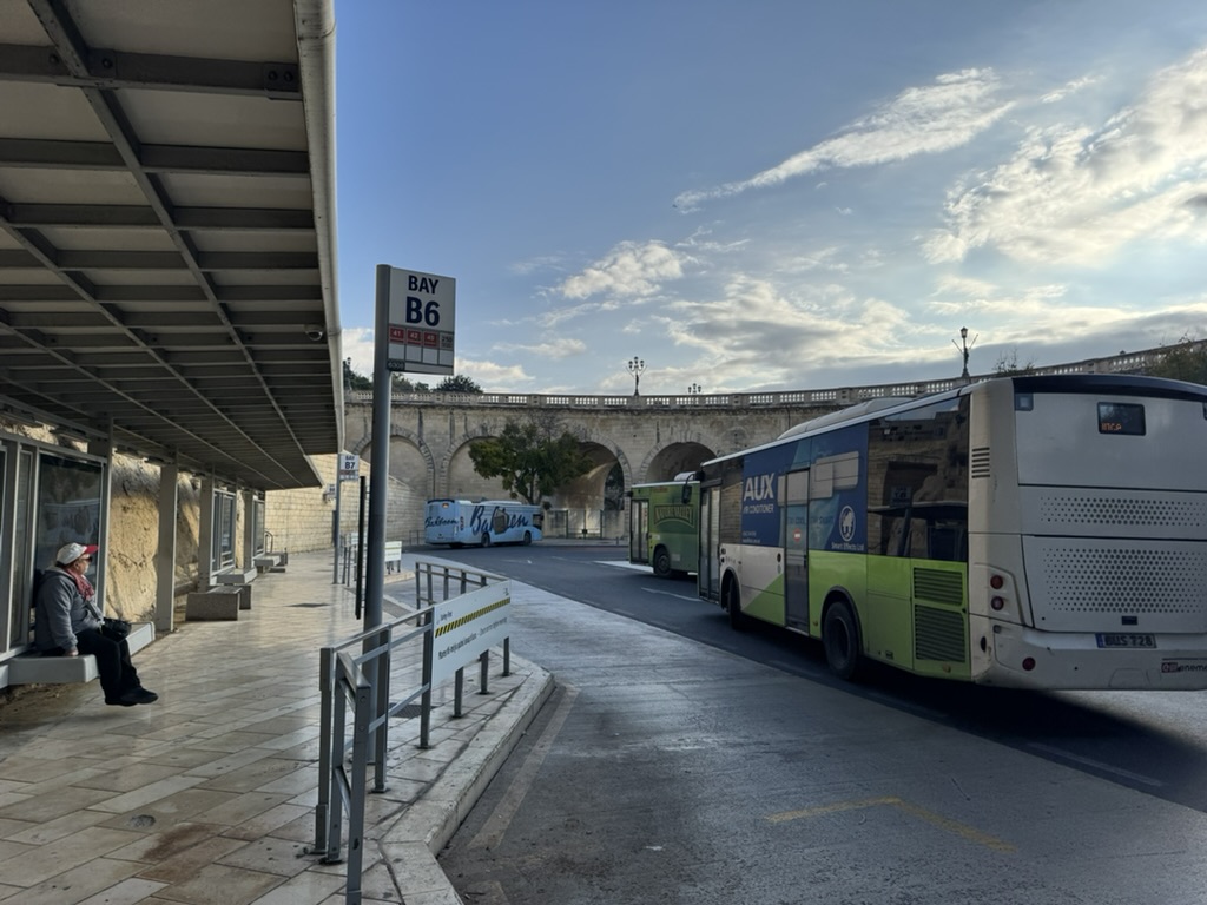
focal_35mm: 24
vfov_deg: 56.8
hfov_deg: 71.6
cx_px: 604
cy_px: 452
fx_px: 837
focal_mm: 6.76
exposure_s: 1/4049
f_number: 1.78
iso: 80
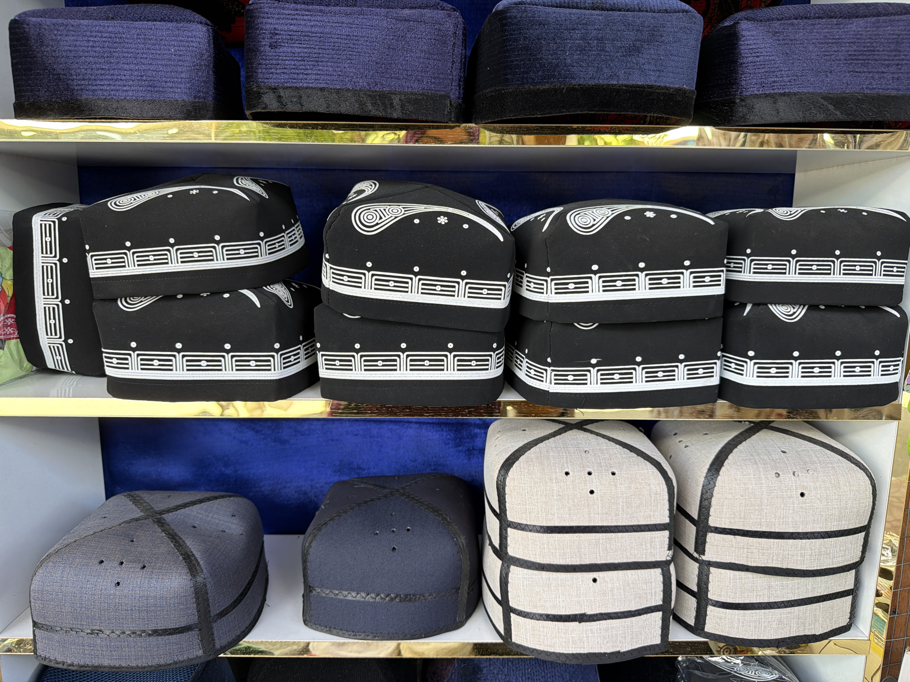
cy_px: 341
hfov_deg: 71.6
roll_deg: -1.0
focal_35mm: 24
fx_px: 631
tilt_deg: -8.6
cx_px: 455
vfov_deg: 56.8
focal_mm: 6.76
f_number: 1.78
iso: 50
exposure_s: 1/121
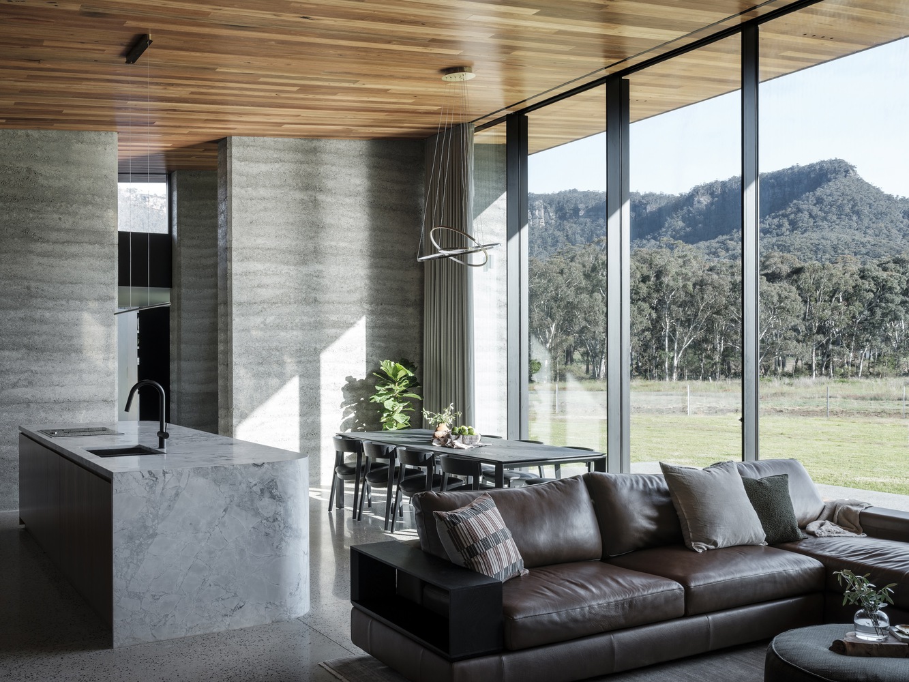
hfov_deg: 51.4
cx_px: 454
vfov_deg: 39.7
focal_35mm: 36
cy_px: 341
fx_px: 945
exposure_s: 1.1
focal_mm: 45
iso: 100
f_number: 13
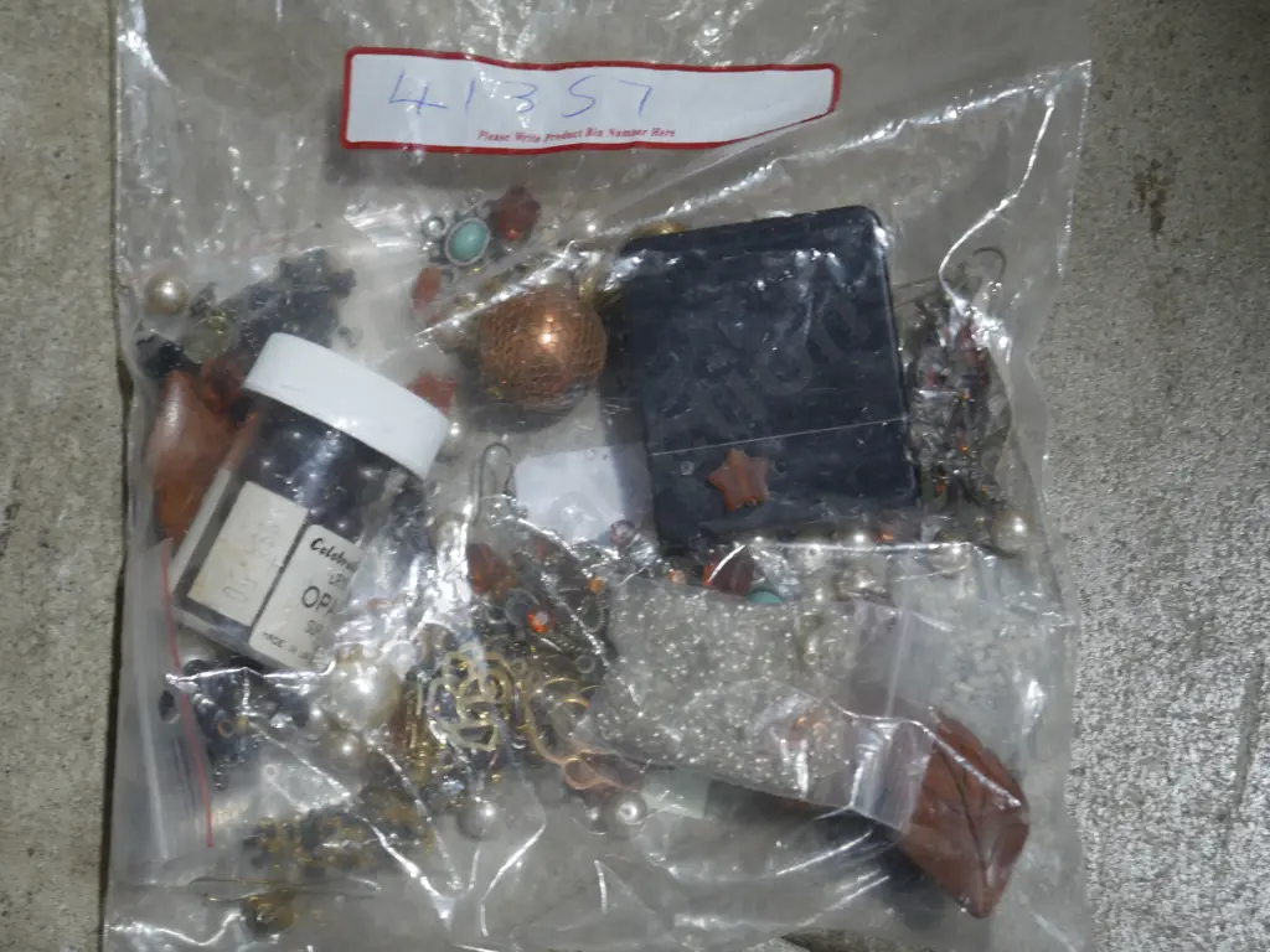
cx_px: 635
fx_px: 2275
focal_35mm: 62
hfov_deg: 31.2
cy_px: 476
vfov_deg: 23.7
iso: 500
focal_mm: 31
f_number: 5.4
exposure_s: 1/80
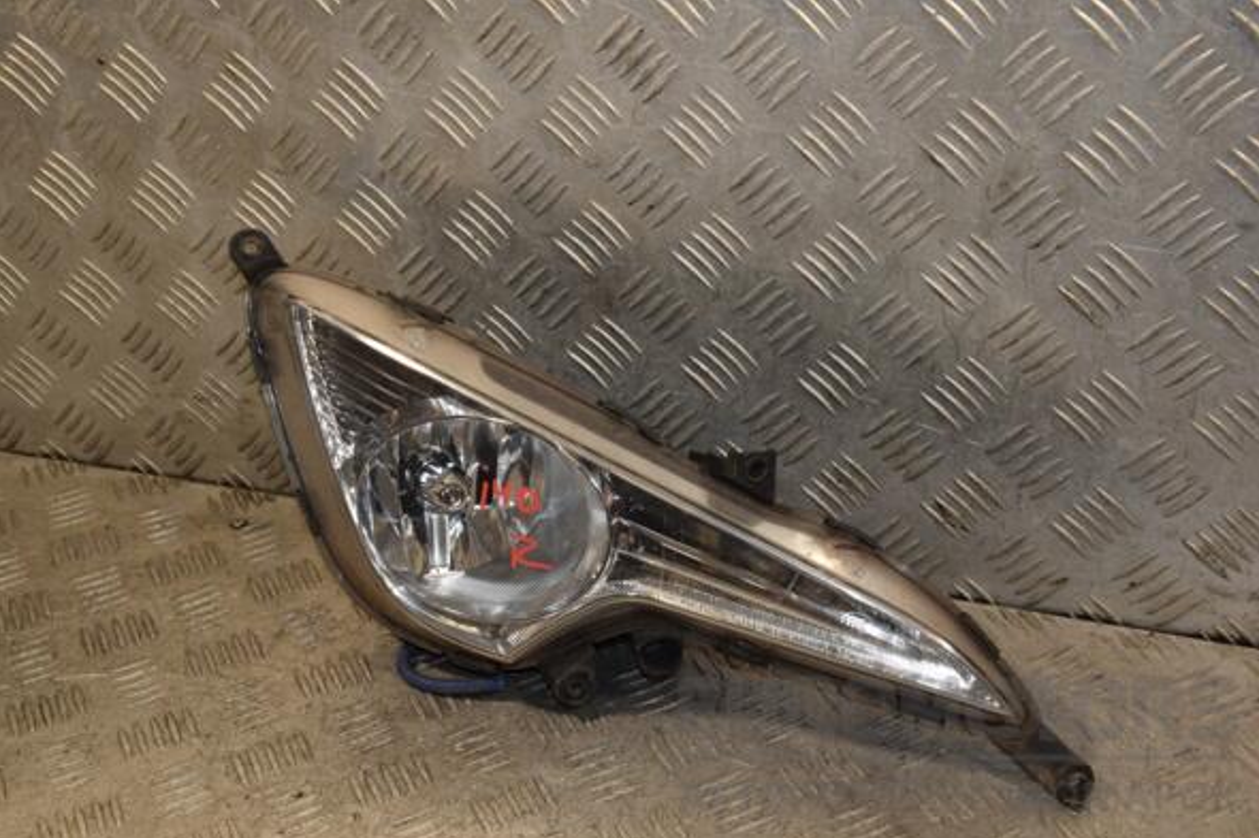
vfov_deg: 23.4
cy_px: 424
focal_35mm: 58
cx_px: 638
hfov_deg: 34.5
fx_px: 2028
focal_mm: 38
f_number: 5.6
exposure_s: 1/200
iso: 800
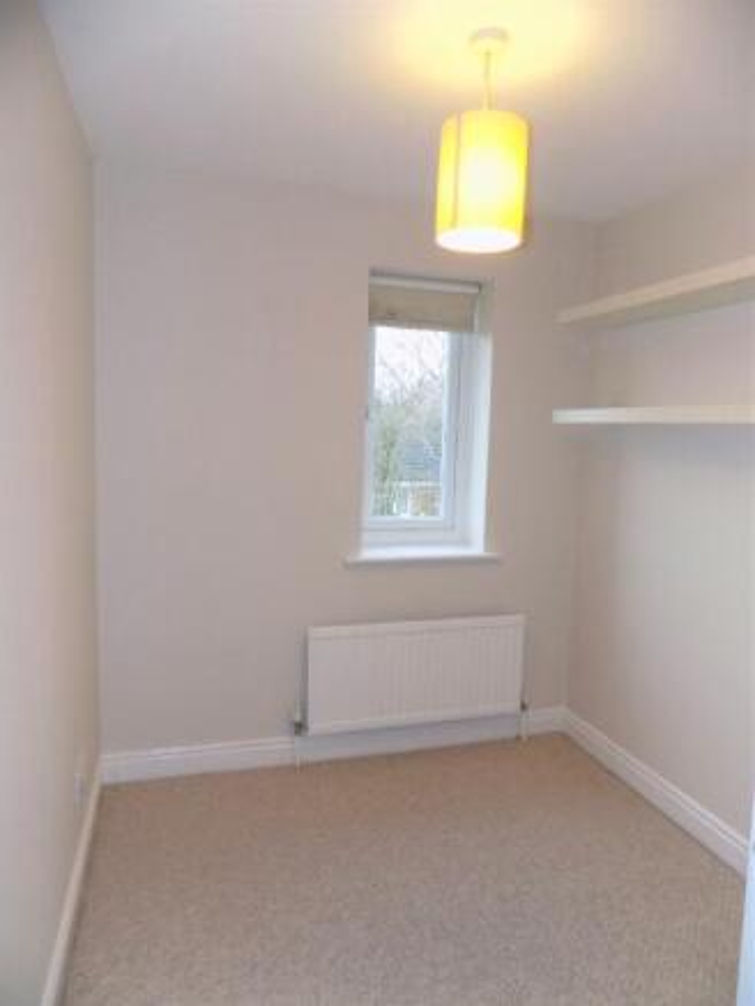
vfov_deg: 73.9
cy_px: 503
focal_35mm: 23
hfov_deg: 58.9
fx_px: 669
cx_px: 378
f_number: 3.1
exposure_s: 1/30
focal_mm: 4
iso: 320
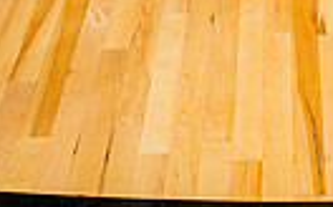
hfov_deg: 19.8
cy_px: -328
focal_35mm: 101
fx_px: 915
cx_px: 358
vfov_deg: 10.6
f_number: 5.6
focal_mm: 29
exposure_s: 1/250
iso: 250
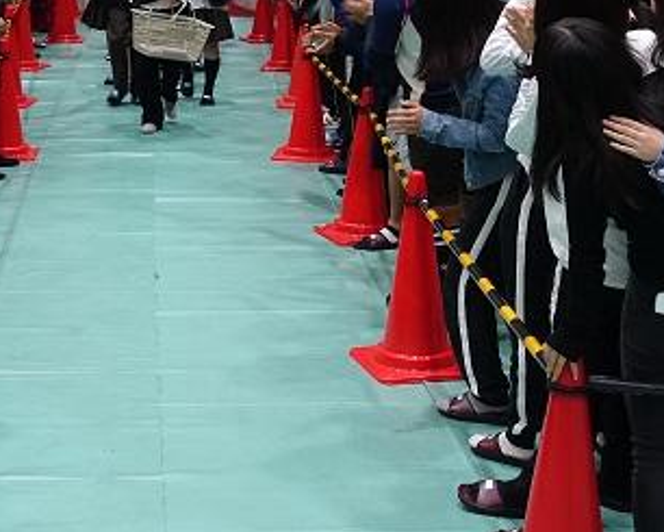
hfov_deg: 22.0
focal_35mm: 86
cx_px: 165
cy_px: 111
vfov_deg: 17.7
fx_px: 1691
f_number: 2.8
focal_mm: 15.1
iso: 400
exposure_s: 1/50
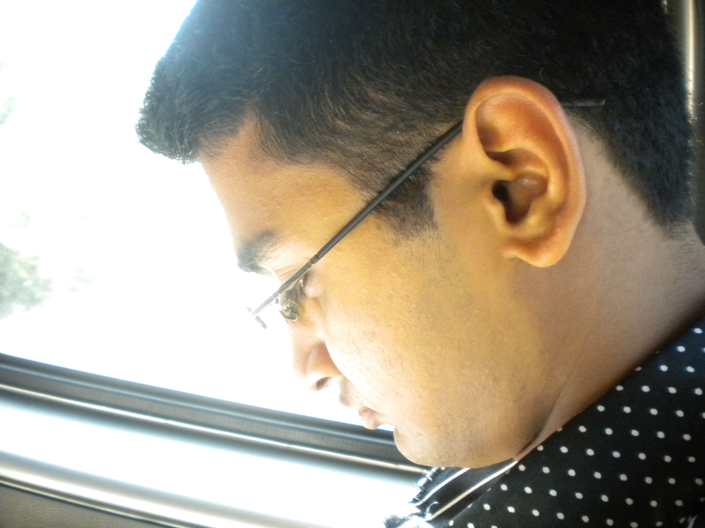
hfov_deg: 52.6
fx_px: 713
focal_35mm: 35
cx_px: 352
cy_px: 264
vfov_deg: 40.7
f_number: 3.1
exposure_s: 1/199
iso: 400
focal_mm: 6.3
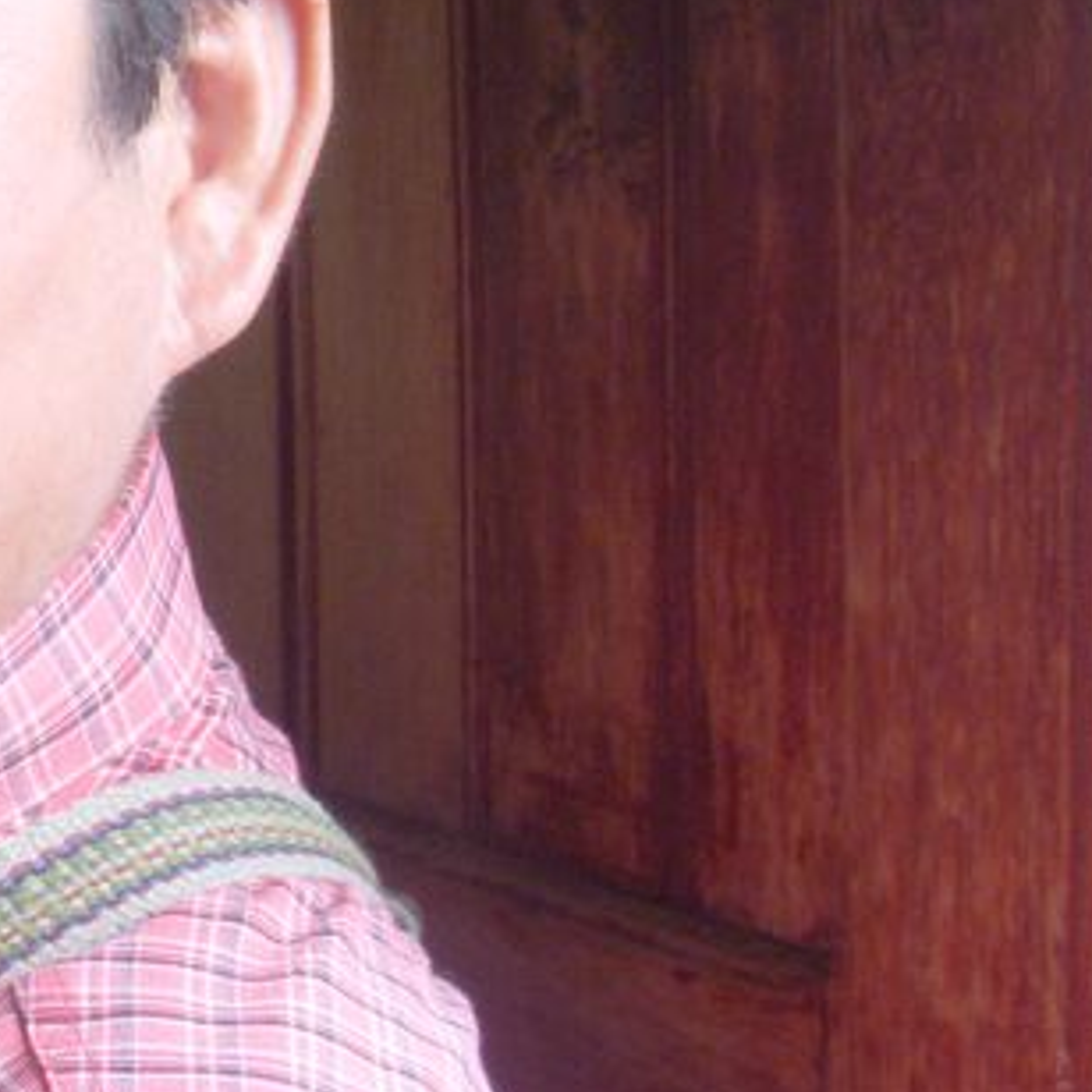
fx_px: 3890
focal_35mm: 109
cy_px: 344
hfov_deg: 15.2
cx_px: -347
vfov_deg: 15.9
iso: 125
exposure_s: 1/30
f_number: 3.3
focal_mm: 6.3
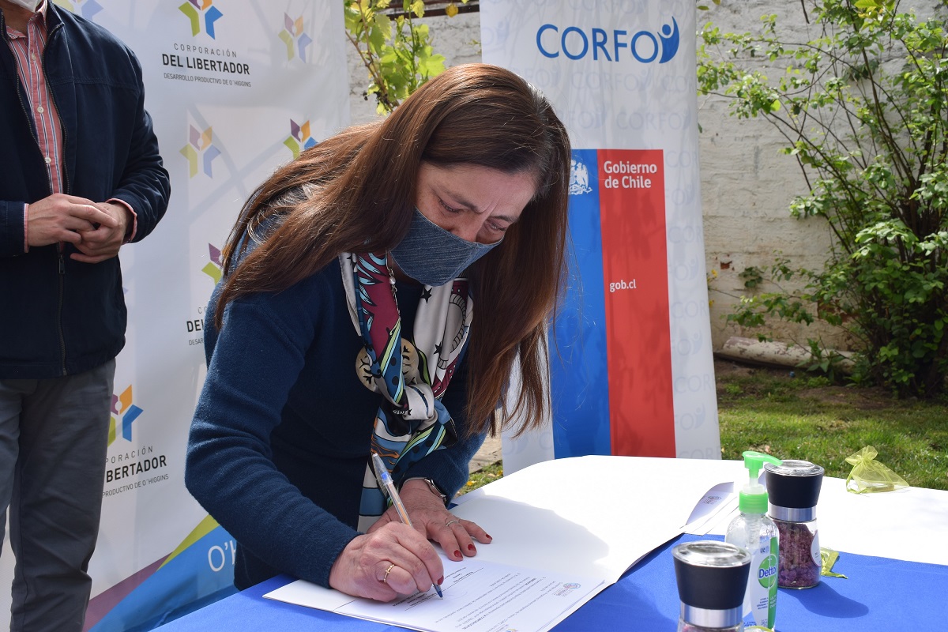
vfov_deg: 29.9
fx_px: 1185
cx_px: 474
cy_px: 316
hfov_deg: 43.6
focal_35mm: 45
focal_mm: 30
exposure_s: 1/320
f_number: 9
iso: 200
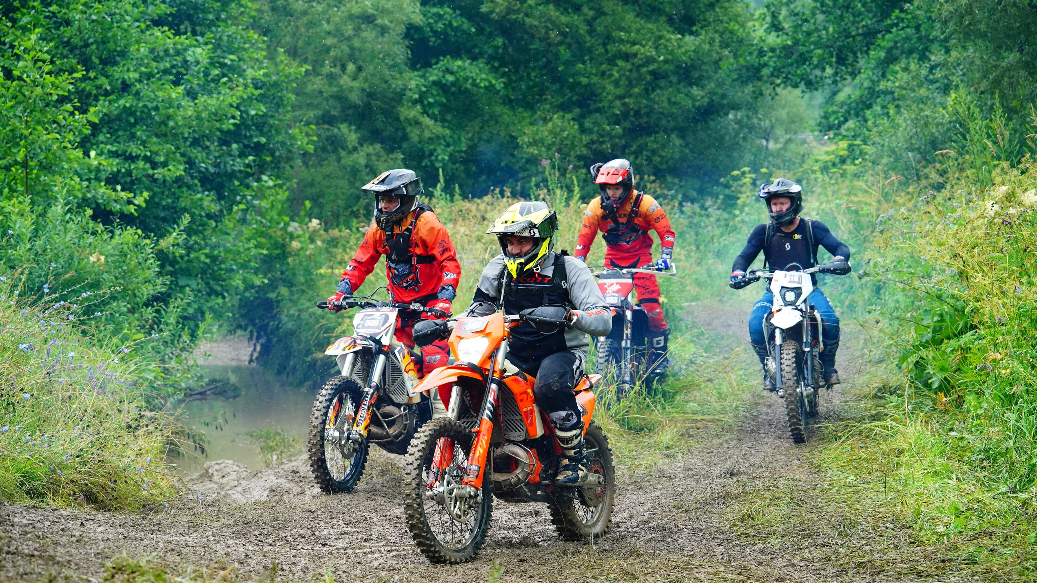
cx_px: 518
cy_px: 310
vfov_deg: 15.7
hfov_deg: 27.5
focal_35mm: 77
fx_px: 2117
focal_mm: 73
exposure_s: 1/2000
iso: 5000
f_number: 4
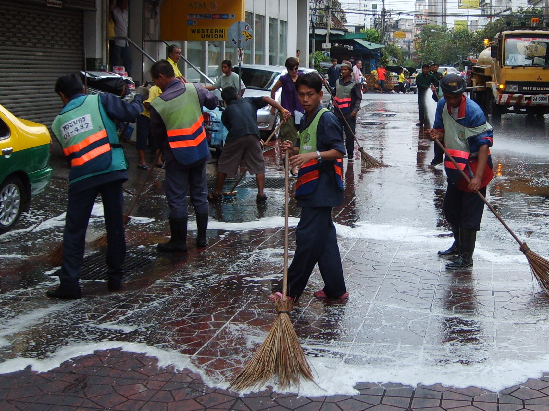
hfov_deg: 36.0
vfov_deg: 27.4
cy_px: 145
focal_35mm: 53
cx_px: 342
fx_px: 841
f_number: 2.8
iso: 50
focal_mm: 5.8
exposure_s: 1/250
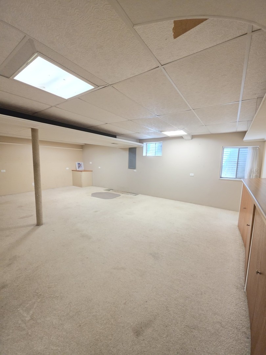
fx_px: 133
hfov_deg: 89.9
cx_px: 133
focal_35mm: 13
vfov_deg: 106.2
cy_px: 178
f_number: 1.9
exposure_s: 1/60
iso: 320
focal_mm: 2.2
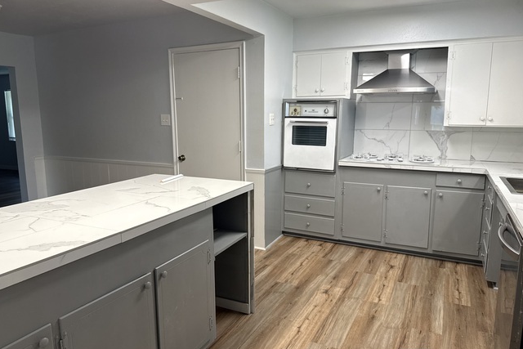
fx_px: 378
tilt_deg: -9.8
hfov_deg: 69.4
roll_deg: -0.2
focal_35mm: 26
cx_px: 257
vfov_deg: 49.6
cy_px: 177
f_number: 1.78
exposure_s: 1/120
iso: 160
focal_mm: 6.76
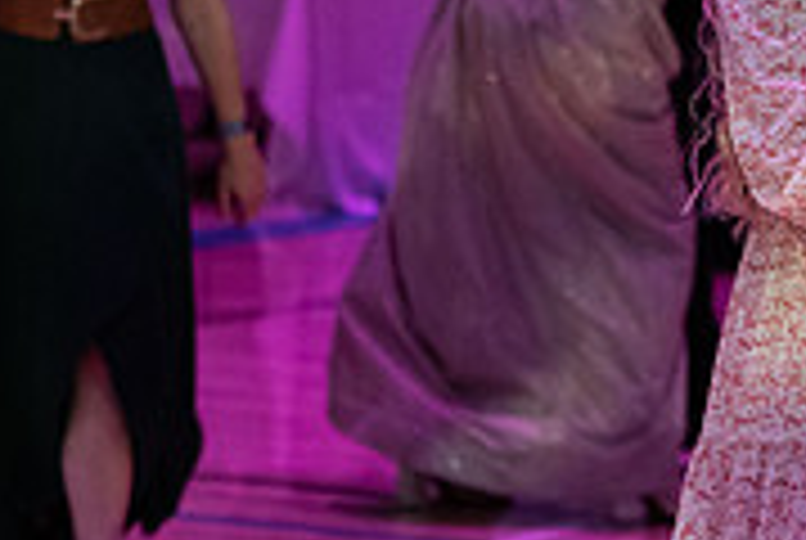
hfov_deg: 8.2
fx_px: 5517
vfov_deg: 5.6
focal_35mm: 246
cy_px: 89
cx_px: 1146
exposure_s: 1/125
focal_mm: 70
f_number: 2.8
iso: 2000
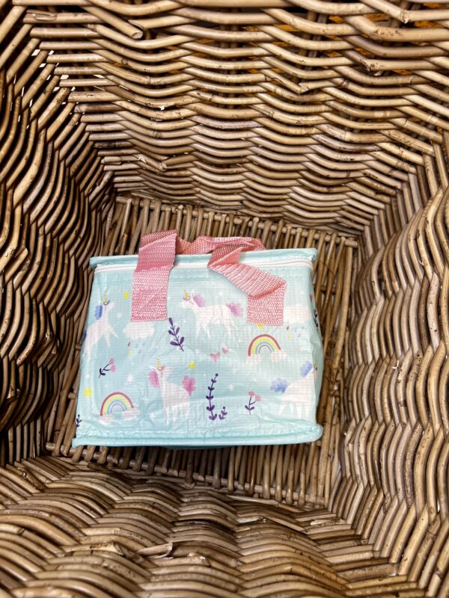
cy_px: 299
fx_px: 450
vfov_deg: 67.3
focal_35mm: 26
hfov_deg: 53.1
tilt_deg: -76.0
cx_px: 224
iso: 32
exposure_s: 1/145
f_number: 1.5
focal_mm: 5.7
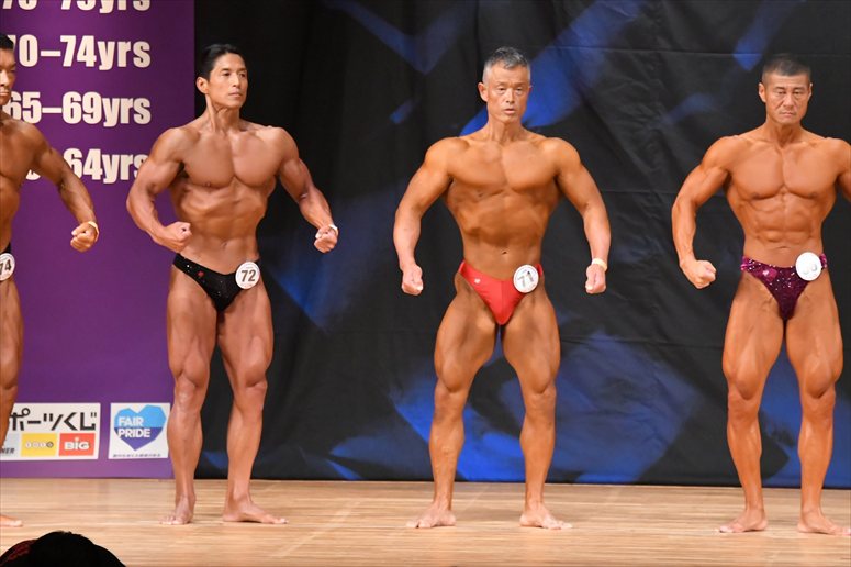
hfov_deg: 7.6
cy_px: 284
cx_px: 426
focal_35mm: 270
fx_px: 6379
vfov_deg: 5.1
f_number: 5.6
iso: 7200
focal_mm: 180
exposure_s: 1/400
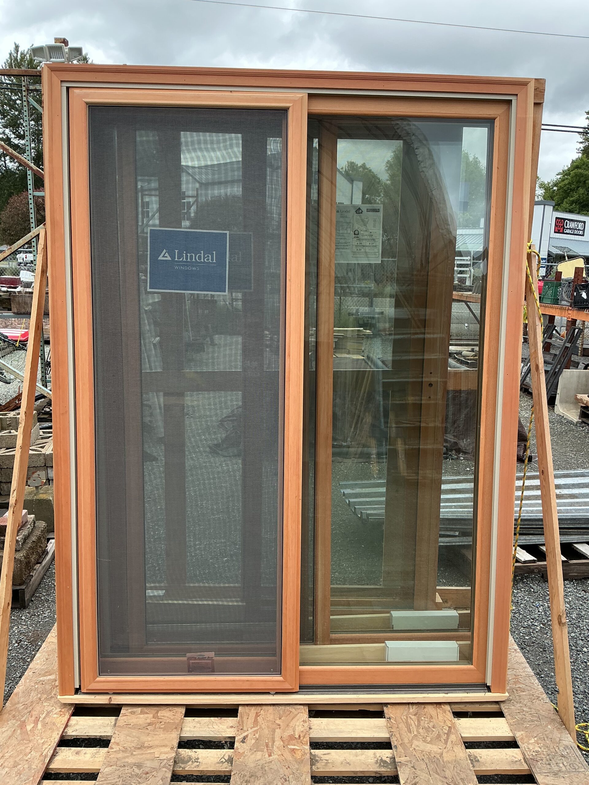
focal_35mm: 29
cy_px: 392
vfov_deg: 61.7
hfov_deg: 48.2
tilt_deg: -11.9
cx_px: 294
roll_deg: -1.8
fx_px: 658
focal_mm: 3
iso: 25
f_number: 1.8
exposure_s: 1/586
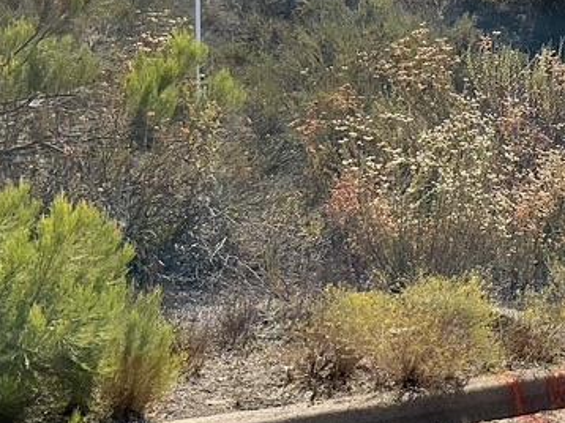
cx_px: 669
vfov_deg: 17.1
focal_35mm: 83
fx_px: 1354
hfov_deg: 21.9
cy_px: -60
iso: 20
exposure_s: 1/2801
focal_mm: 3
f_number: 1.8
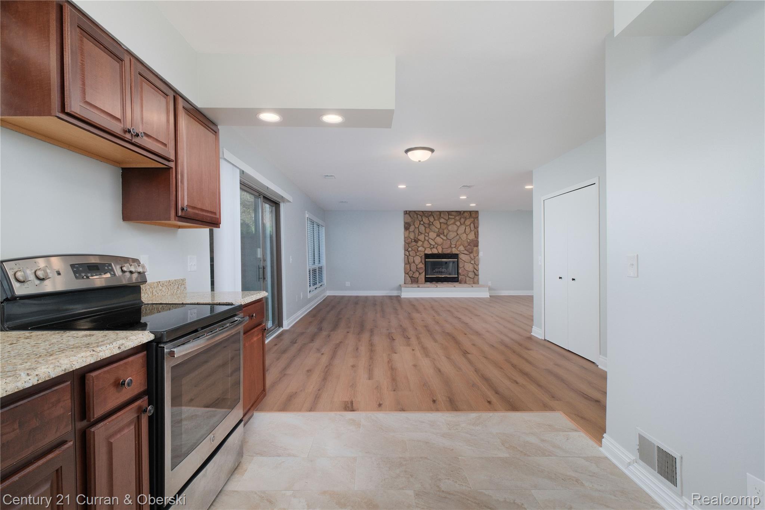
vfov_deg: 70.4
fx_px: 361
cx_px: 382
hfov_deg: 93.3
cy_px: 255
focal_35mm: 17
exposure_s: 1/250
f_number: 7.1
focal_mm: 11.1
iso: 800
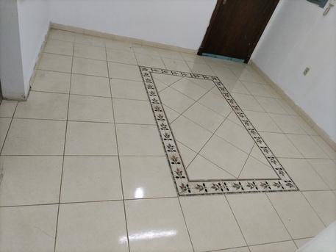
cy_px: 126
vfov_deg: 53.1
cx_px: 168
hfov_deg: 67.3
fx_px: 252
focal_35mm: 26
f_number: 1.8
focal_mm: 4.7
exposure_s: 1/100
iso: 2548
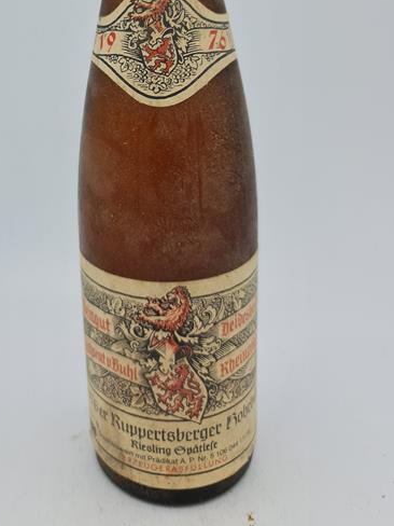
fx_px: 622
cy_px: 113
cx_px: 117
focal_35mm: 41
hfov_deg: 34.7
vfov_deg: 43.8
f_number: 1.8
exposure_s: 1/370
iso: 50
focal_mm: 7
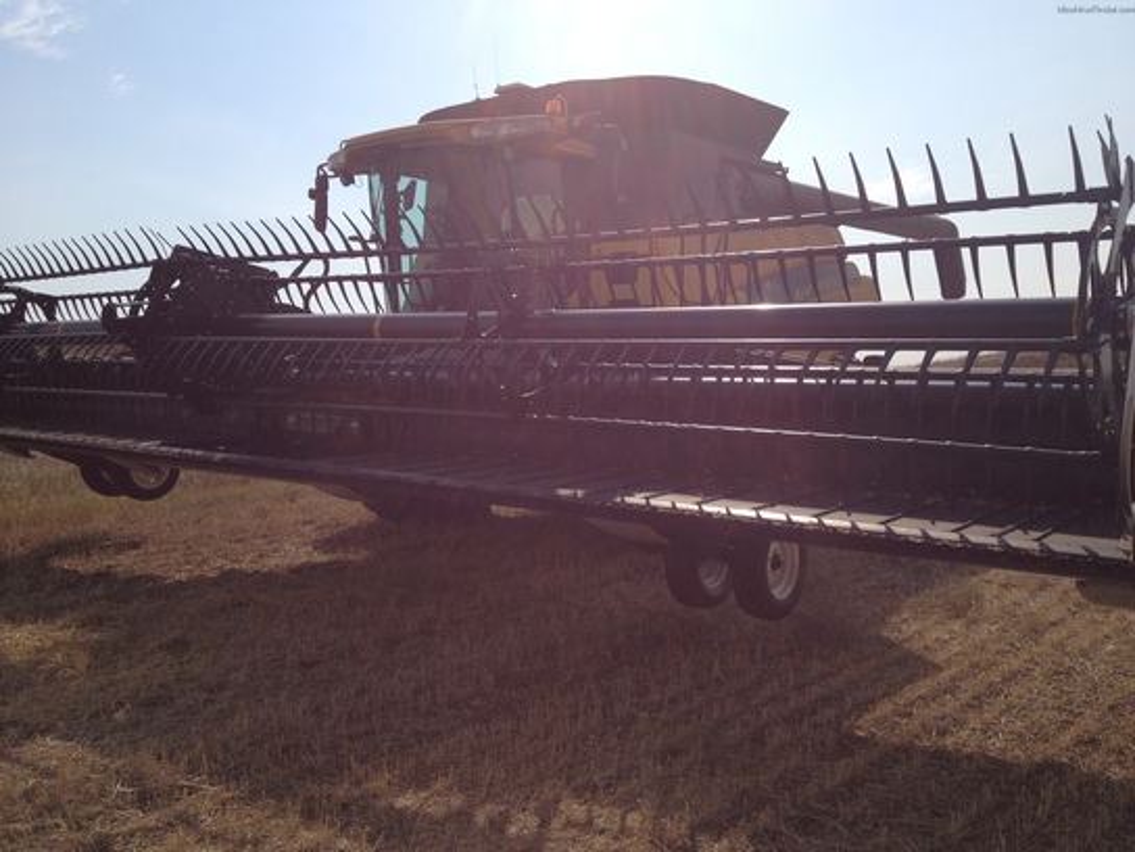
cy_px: 426
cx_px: 568
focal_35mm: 35
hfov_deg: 52.6
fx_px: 1148
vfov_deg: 40.7
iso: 64
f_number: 2.4
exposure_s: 1/3690
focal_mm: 4.28
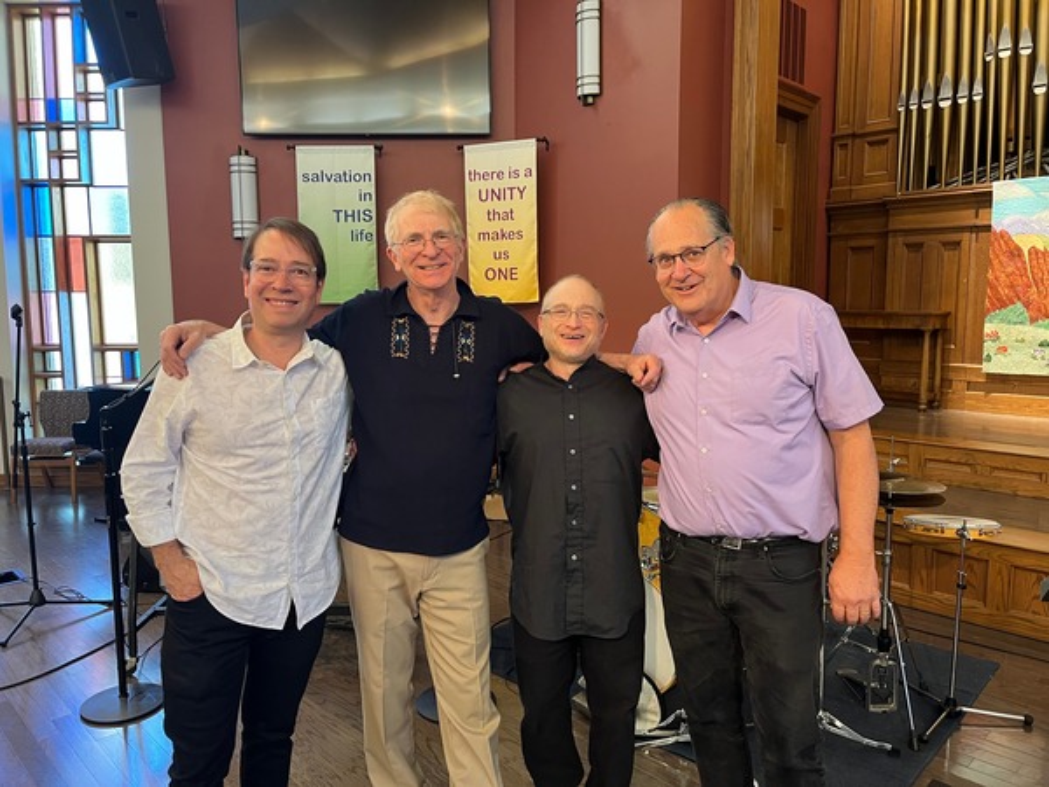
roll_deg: -0.1
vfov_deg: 53.1
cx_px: 524
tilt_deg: -6.8
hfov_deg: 67.3
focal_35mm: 26
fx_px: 788
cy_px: 394
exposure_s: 1/60
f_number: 1.6
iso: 200
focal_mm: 5.1
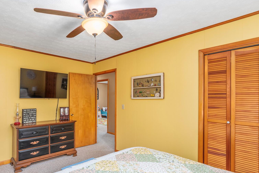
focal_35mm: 19
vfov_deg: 64.3
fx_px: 137
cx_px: 93
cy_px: 99
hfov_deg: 84.8
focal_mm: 14
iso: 320
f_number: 8
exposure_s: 1/100
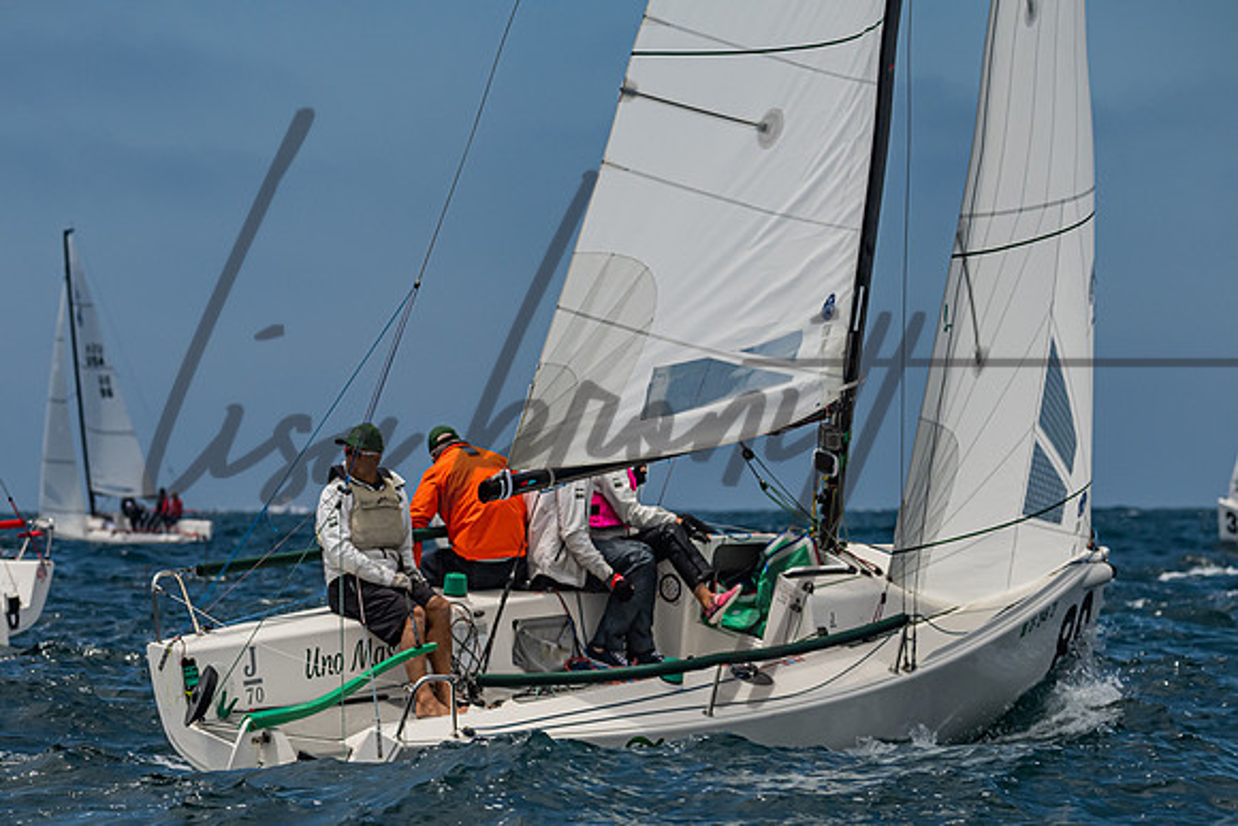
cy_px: 637
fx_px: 9554
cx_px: 481
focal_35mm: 278
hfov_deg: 7.4
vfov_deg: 4.9
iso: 400
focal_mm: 180
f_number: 6.3
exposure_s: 1/4000
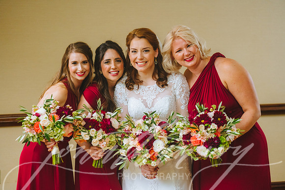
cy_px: 95
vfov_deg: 19.5
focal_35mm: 70
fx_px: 554
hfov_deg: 28.8
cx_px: 142
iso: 1250
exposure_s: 1/80
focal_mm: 70
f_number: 3.5
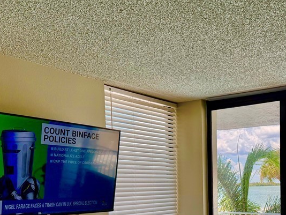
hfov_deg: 39.8
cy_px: 195
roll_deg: -0.6
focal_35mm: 46
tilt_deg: -3.4
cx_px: 224
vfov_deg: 30.1
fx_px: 380
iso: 100
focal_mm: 6.76
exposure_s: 1/1075
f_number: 1.78
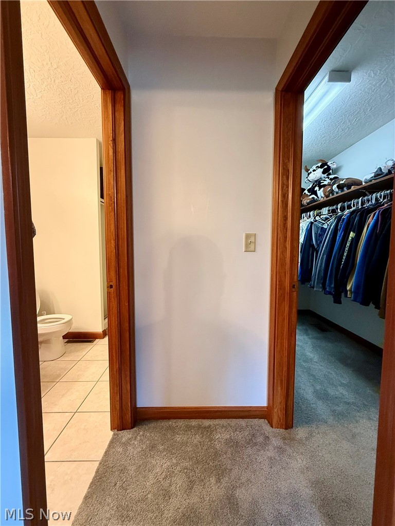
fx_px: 213
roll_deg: -0.8
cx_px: 198
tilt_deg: -3.5
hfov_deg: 85.7
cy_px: 263
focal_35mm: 14
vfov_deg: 102.1
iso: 400
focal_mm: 2.22
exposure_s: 1/60
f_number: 2.2
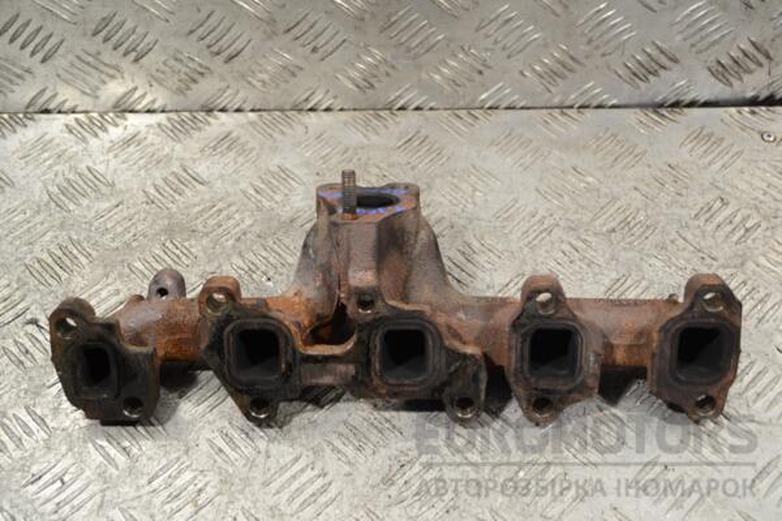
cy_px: 260
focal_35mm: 48
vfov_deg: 28.1
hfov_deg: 41.1
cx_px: 391
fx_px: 1043
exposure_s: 1/30
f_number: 4.8
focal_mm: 32
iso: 180
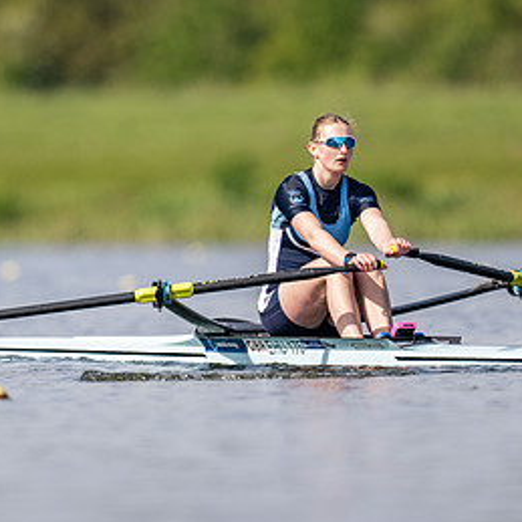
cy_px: 164
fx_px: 19449
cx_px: 220
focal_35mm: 1140
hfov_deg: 1.5
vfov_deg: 1.5
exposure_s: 1/2500
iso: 280
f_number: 4
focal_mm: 600
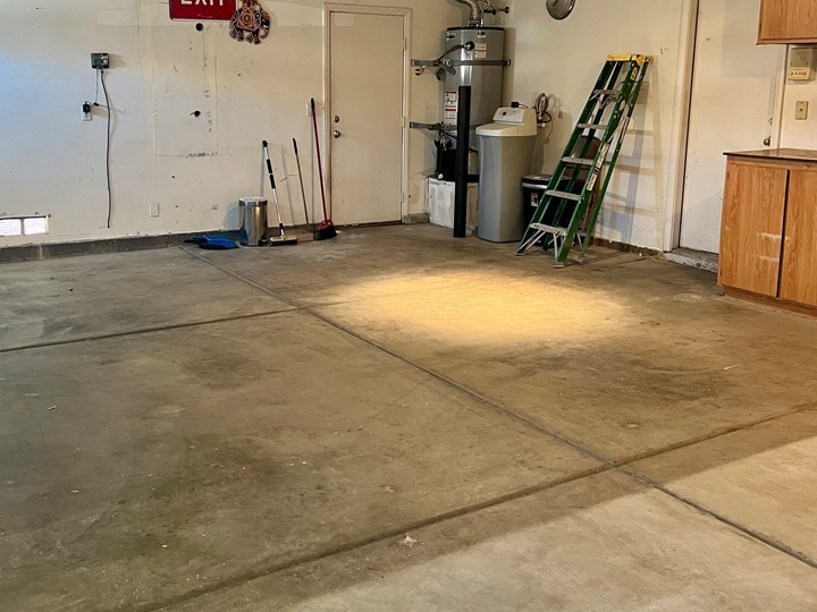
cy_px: 231
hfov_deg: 50.1
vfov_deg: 38.4
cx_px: 377
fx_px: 873
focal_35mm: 37
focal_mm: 5.7
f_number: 1.5
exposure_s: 1/60
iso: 200
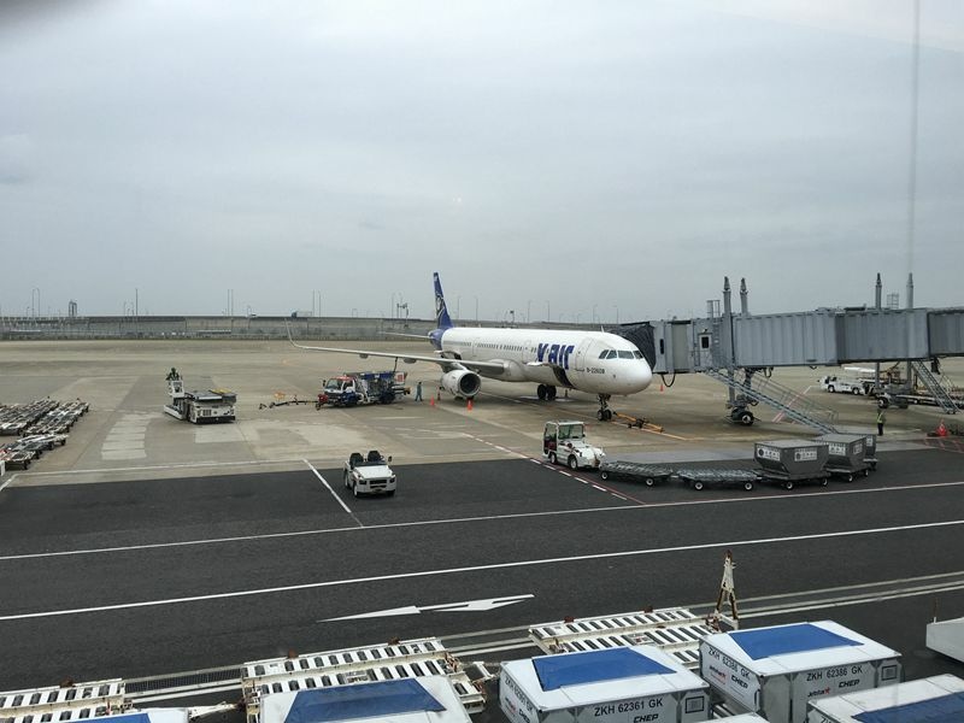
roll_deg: -0.5
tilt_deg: -2.1
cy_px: 362
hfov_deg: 61.7
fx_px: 808
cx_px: 482
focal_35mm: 29
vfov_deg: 48.2
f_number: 2.2
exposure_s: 1/405
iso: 25
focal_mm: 4.15
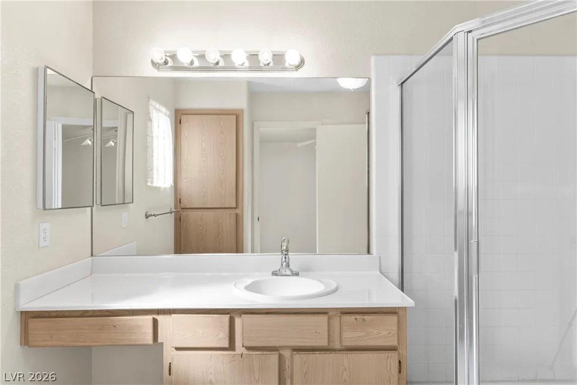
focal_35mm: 21
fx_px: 337
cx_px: 288
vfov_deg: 59.5
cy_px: 192
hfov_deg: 81.2
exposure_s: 1/2.5
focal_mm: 21
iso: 400
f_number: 8
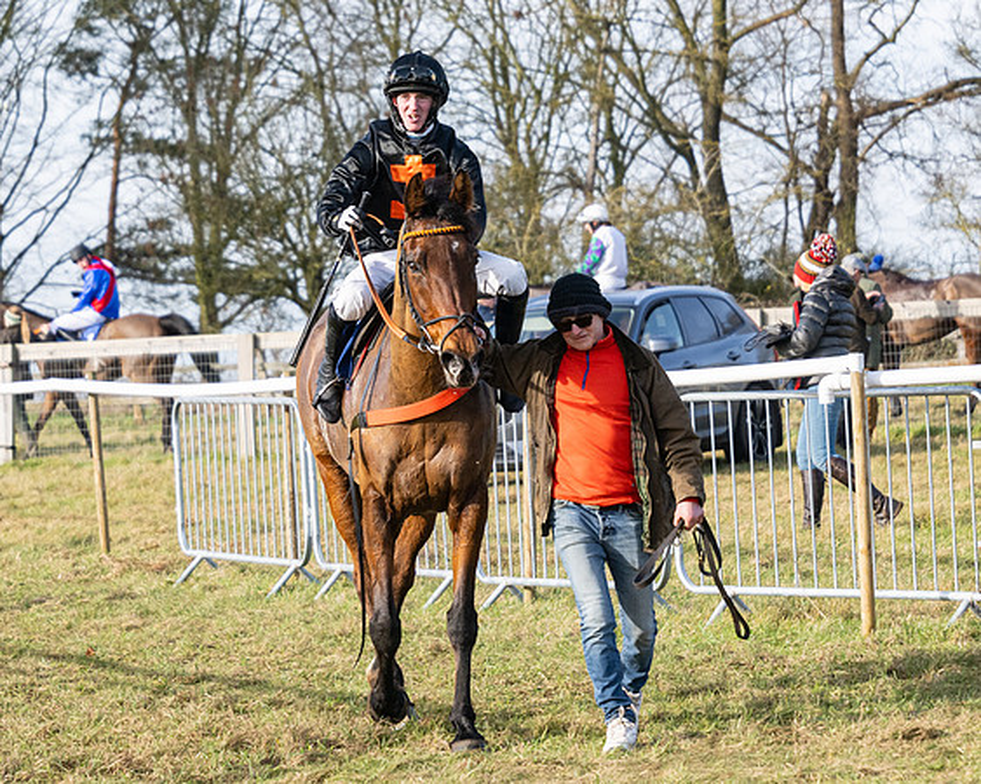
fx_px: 5313
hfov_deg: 10.5
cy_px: 326
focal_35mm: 183
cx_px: 420
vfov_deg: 8.4
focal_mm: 89
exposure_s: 1/2500
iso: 400
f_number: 4
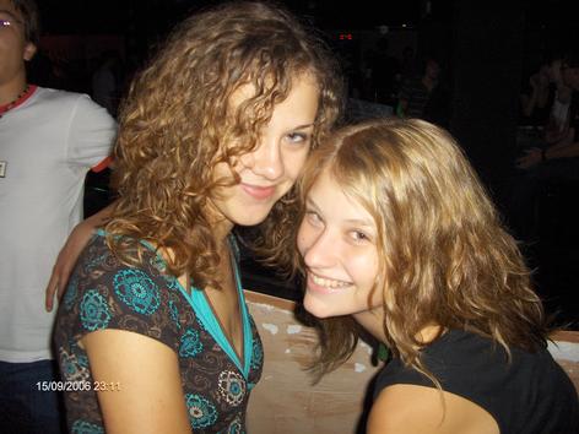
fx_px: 585
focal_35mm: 35
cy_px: 217
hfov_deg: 52.6
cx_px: 290
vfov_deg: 40.7
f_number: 2.6
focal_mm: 5.8
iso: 100
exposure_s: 1/60
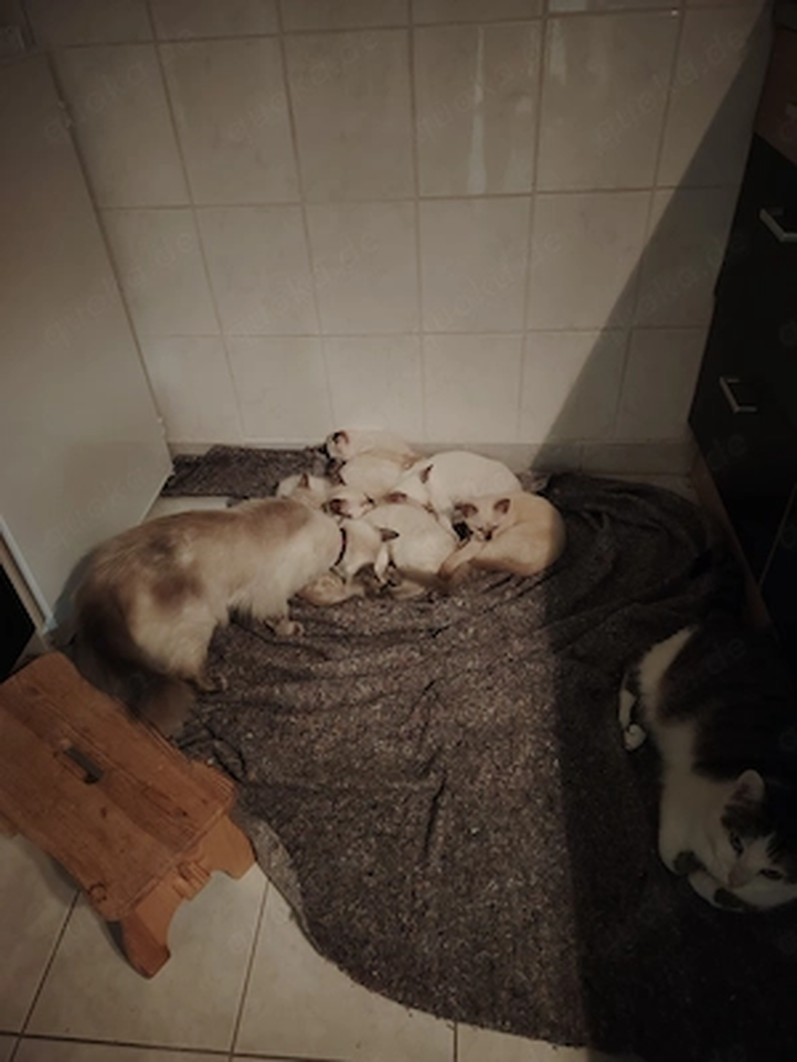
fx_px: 737
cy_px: 531
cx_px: 398
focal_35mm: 24
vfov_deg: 71.6
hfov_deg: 56.8
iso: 5925
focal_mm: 5.25
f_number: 1.75
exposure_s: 1/16.7
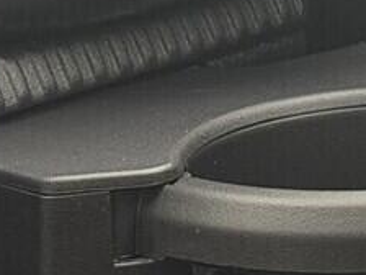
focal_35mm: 308
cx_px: 292
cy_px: -214
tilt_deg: -9.3
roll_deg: +0.3
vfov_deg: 4.8
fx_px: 3257
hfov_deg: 6.4
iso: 64
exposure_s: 1/254
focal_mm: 6.76
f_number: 1.78
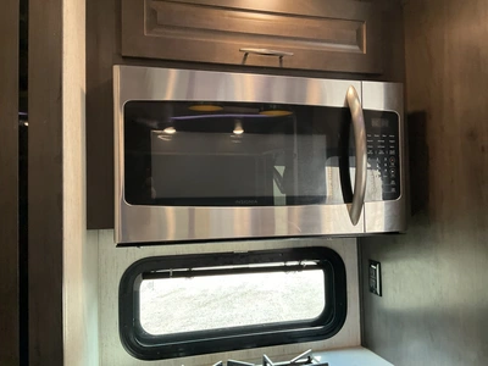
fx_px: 409
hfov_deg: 61.7
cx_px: 244
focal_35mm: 29
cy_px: 183
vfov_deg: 48.2
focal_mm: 3
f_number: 1.8
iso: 125
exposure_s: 1/60
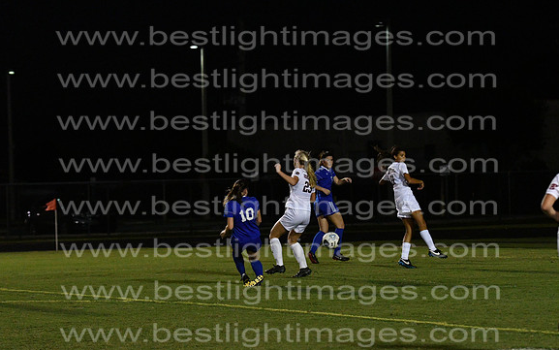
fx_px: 2575
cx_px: 280
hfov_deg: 12.4
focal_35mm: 169
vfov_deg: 7.8
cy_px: 187
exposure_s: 1/800
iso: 8000
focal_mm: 110
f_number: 4.5
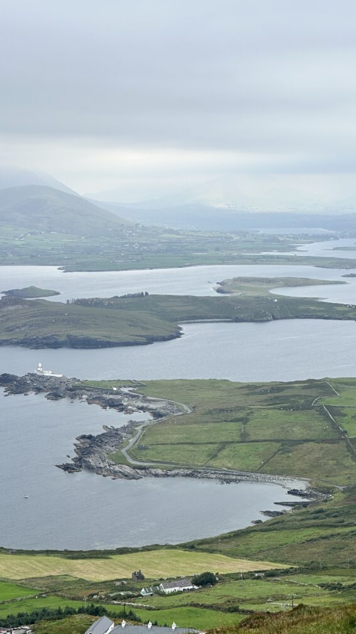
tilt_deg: -3.7
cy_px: 317
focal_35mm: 85
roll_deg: -0.3
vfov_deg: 25.0
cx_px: 186
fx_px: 1428
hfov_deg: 14.2
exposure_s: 1/261
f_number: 2.8
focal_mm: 9
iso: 32
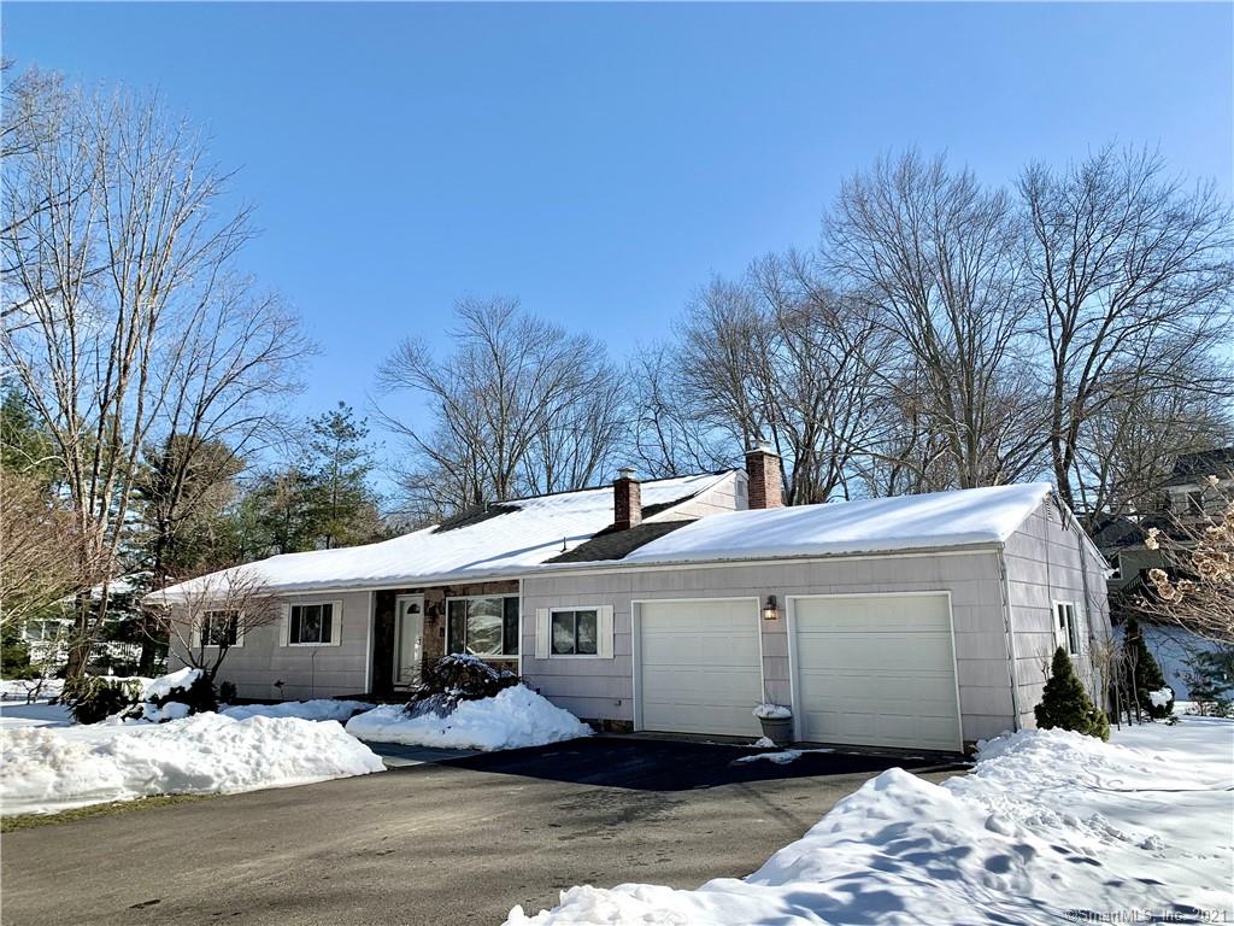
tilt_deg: +7.6
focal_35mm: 26
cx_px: 617
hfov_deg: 67.3
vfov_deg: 53.1
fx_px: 927
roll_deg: +0.2
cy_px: 463
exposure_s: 1/2257
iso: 25
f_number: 1.8
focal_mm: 4.25
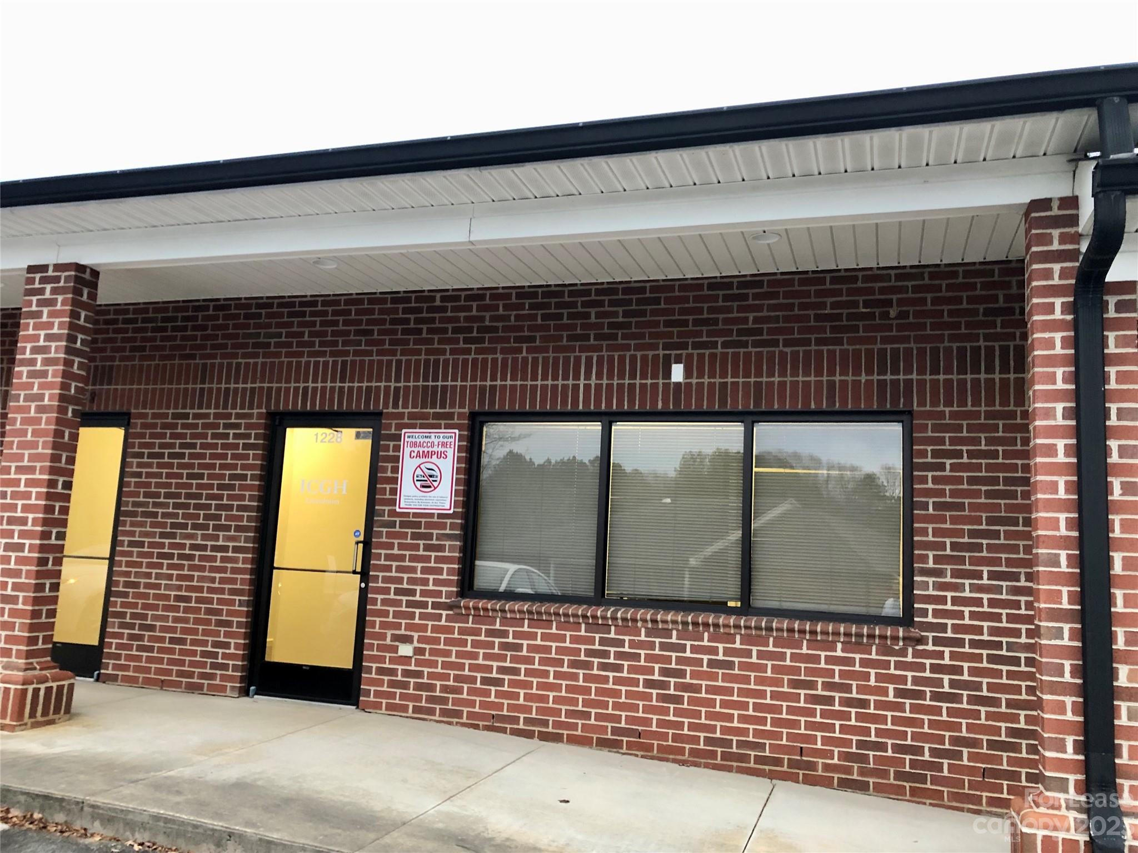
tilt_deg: +9.1
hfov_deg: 63.4
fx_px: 920
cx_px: 569
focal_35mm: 28
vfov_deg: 49.7
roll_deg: -2.7
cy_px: 426
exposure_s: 1/15
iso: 50
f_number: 1.8
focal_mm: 3.99
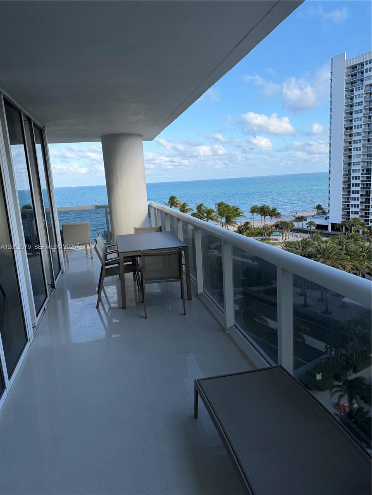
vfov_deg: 71.6
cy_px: 248
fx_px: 344
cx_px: 186
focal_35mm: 24
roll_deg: +3.4
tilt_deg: -9.9
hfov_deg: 56.8
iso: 80
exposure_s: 1/1812
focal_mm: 6.76
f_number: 1.78
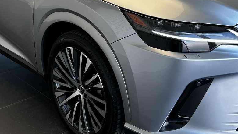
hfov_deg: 36.0
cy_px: 18
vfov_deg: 20.4
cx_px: 127
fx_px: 366
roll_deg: -0.6
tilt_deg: -16.2
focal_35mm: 58
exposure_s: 1/121
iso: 40
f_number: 1.5
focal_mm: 5.7
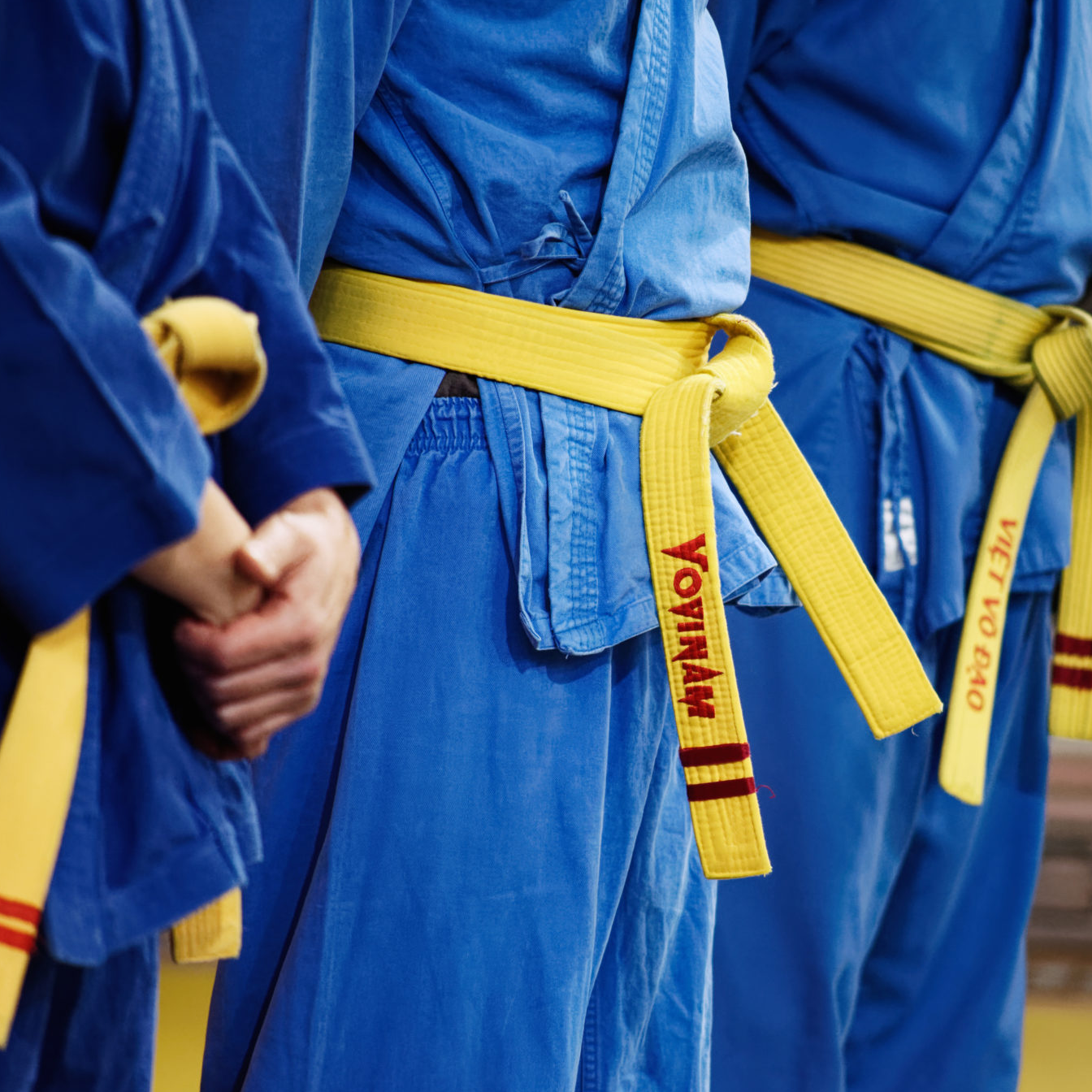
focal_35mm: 272
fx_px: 9708
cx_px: 716
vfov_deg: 6.4
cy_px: 551
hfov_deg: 6.4
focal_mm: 210
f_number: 5.6
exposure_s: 1/320
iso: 4000
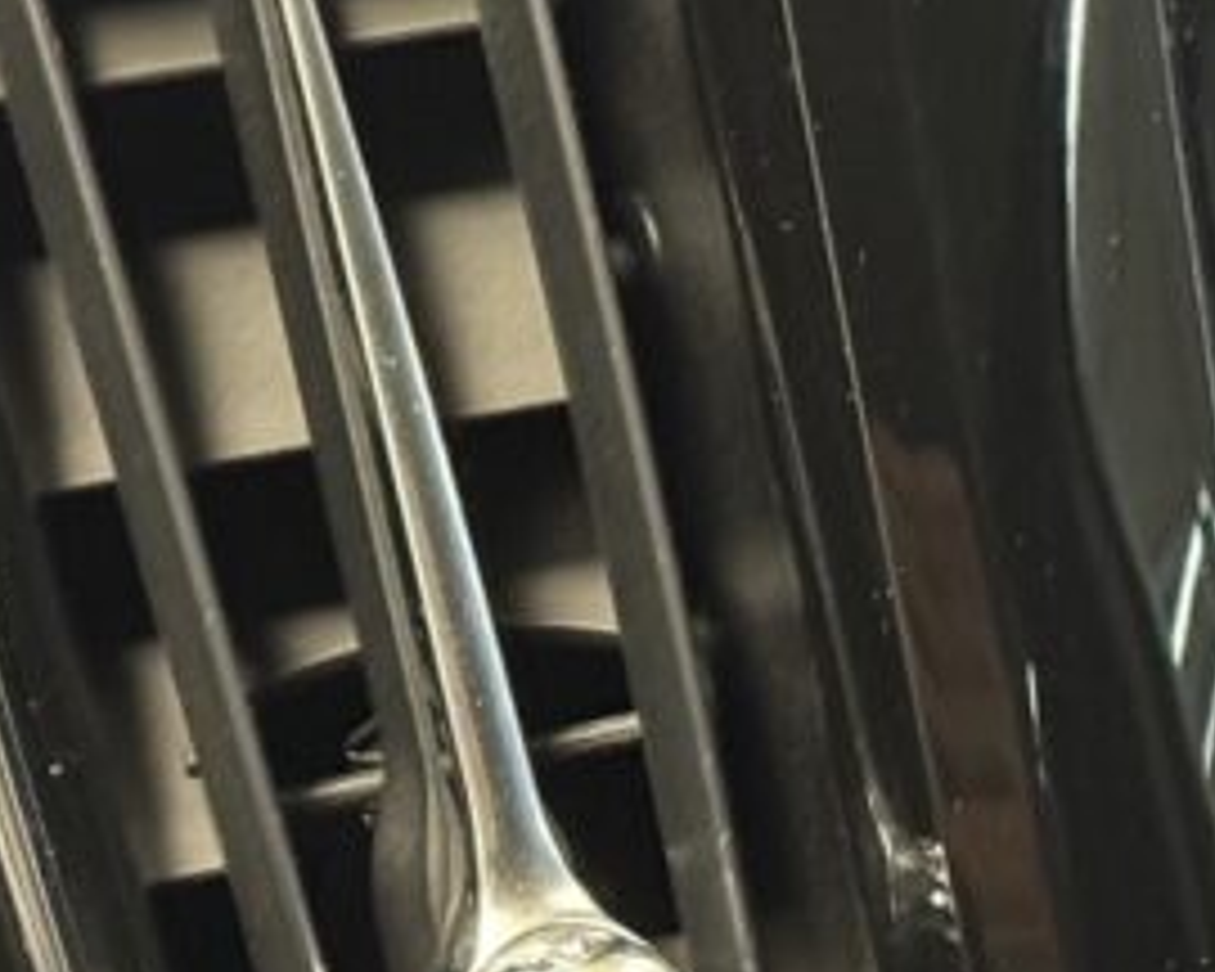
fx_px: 6401
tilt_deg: -26.2
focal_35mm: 178
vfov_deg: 8.7
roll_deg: -1.6
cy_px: 778
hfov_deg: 10.3
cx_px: 2066
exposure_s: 1/27
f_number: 1.78
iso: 800
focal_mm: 6.76
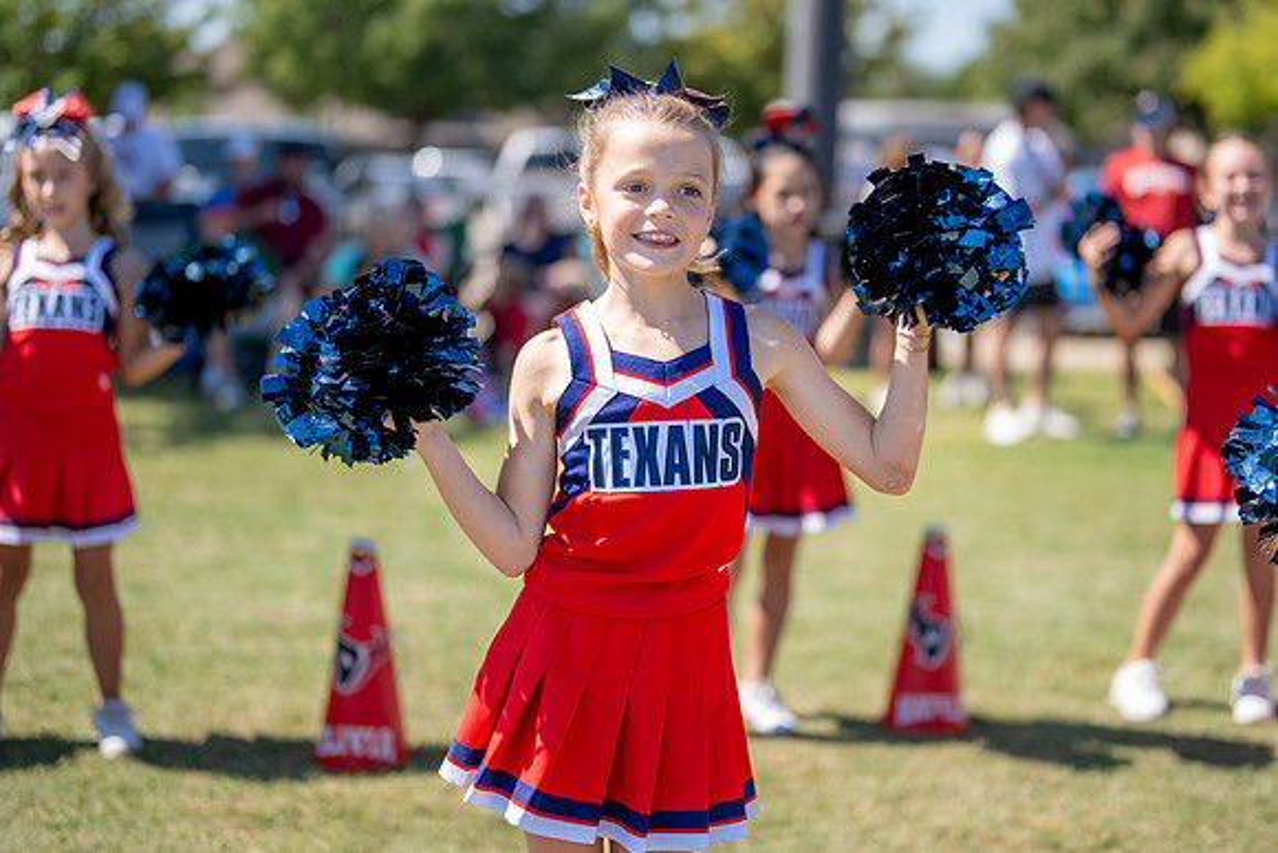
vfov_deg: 22.3
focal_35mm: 61
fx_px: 2162
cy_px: 394
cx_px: 698
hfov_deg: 32.9
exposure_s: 1/6400
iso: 160
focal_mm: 50
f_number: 1.2
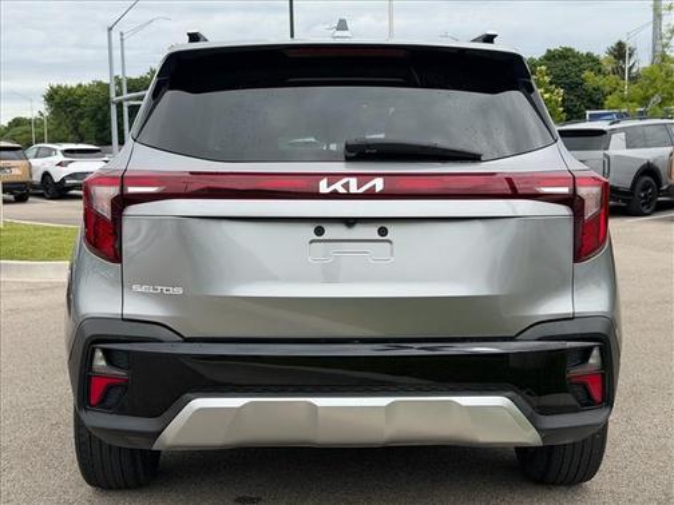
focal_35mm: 48
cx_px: 337
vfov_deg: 30.3
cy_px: 252
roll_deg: +0.7
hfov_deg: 39.7
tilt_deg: -6.7
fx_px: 935
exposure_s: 1/3096
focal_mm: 6.76
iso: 64
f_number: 1.78
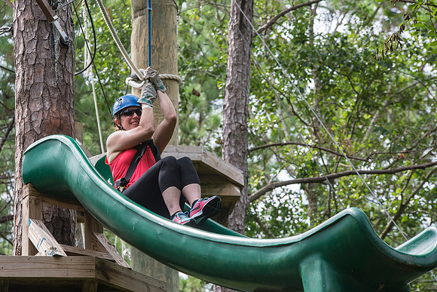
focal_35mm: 238
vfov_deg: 5.8
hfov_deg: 8.6
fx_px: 2895
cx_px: 177
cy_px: 149
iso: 2000
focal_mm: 200
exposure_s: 1/1600
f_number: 8
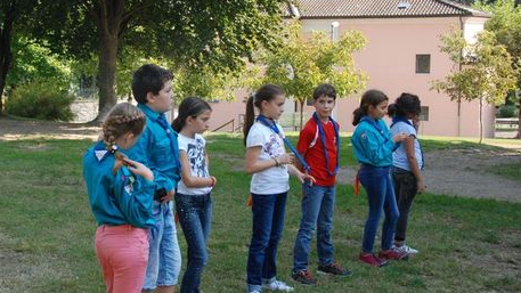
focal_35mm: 66
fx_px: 912
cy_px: 131
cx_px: 193
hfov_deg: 31.7
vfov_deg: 18.3
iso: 400
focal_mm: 32
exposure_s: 1/200
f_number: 7.1
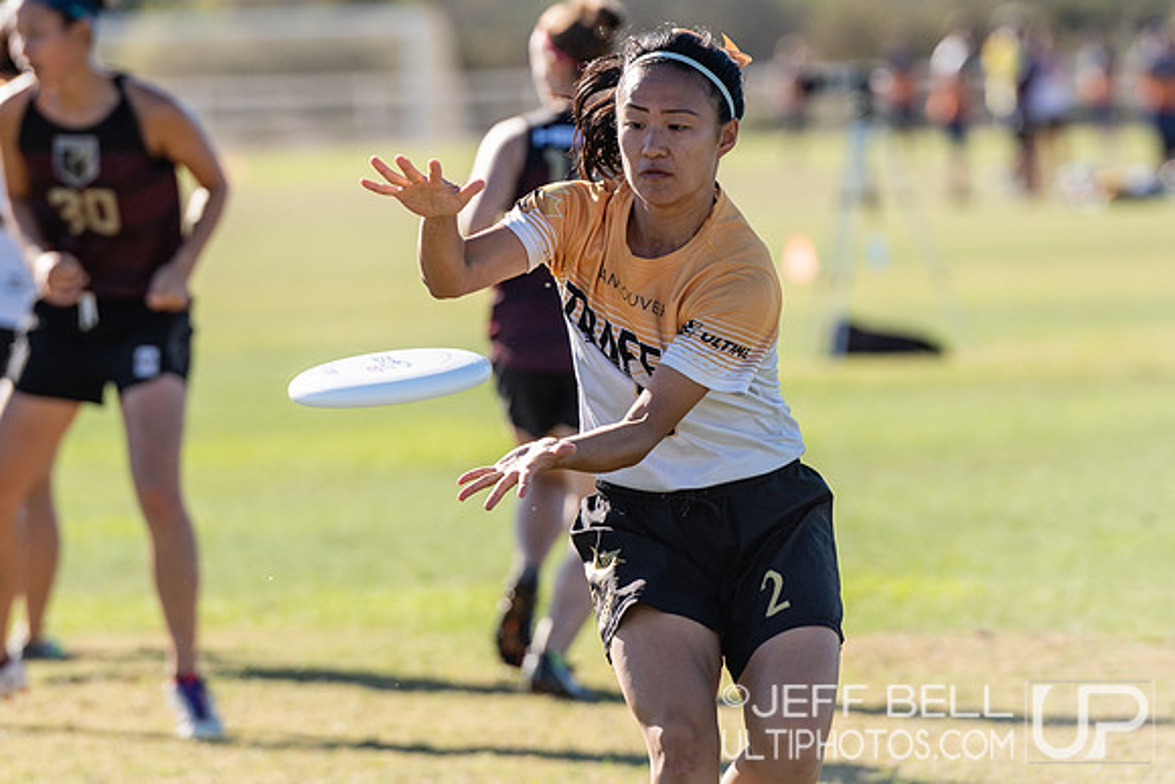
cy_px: 251
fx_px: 13325
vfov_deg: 3.4
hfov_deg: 5.0
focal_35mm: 408
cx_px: 588
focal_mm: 200
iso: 200
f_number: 4
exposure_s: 1/2000
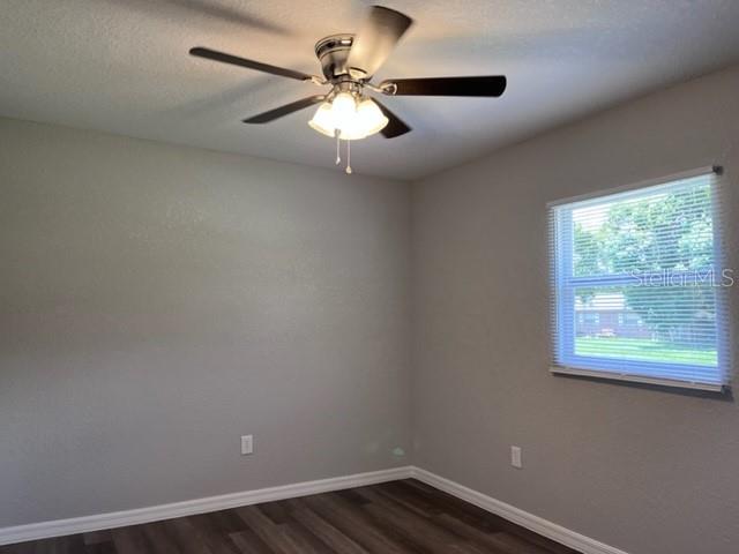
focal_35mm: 26
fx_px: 555
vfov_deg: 53.1
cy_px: 277
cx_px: 370
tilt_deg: +4.1
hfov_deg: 67.3
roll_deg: -0.2
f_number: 1.6
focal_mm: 5.1
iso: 100
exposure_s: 1/120
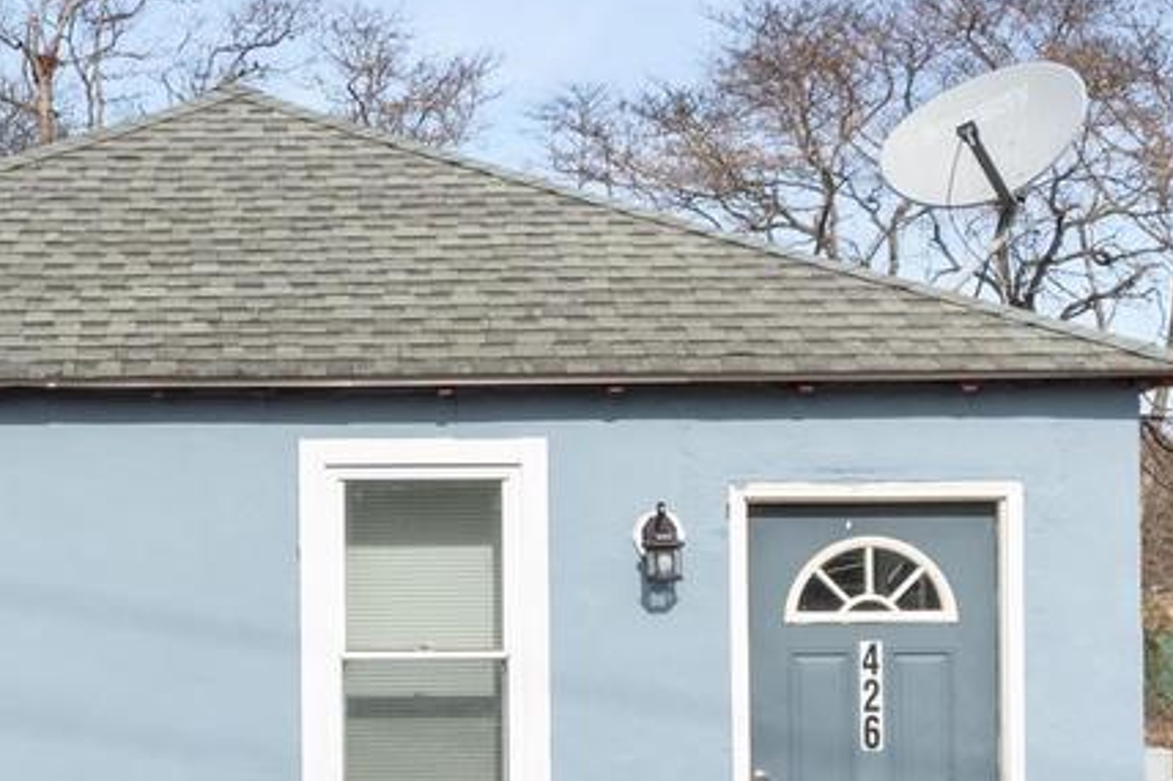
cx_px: 282
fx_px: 2410
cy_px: 537
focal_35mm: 74
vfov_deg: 18.3
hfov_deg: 27.0
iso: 110
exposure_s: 1/320
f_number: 2.8
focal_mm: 8.38
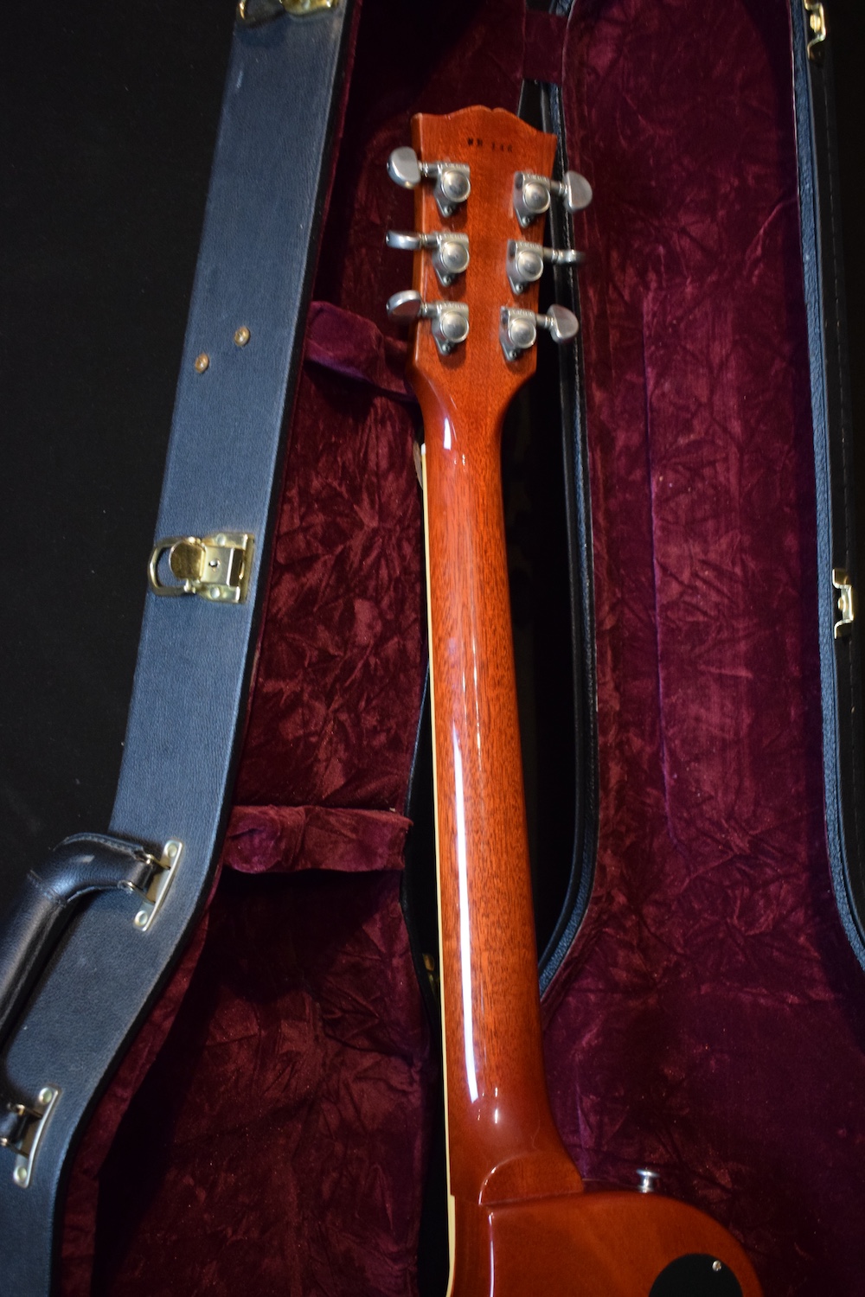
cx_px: 432
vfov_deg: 51.3
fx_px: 1351
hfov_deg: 35.5
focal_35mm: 38
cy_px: 648
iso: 2200
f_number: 4
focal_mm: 25
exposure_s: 1/30
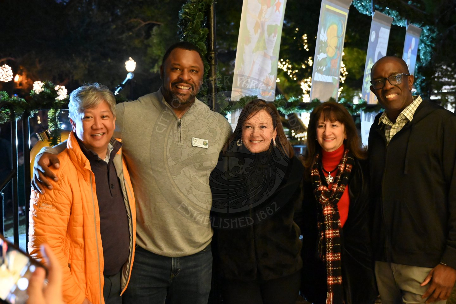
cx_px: 228
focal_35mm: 47
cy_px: 152
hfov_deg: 41.9
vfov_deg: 28.6
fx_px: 595
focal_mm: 47
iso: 14400
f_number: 5.3
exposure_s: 1/60
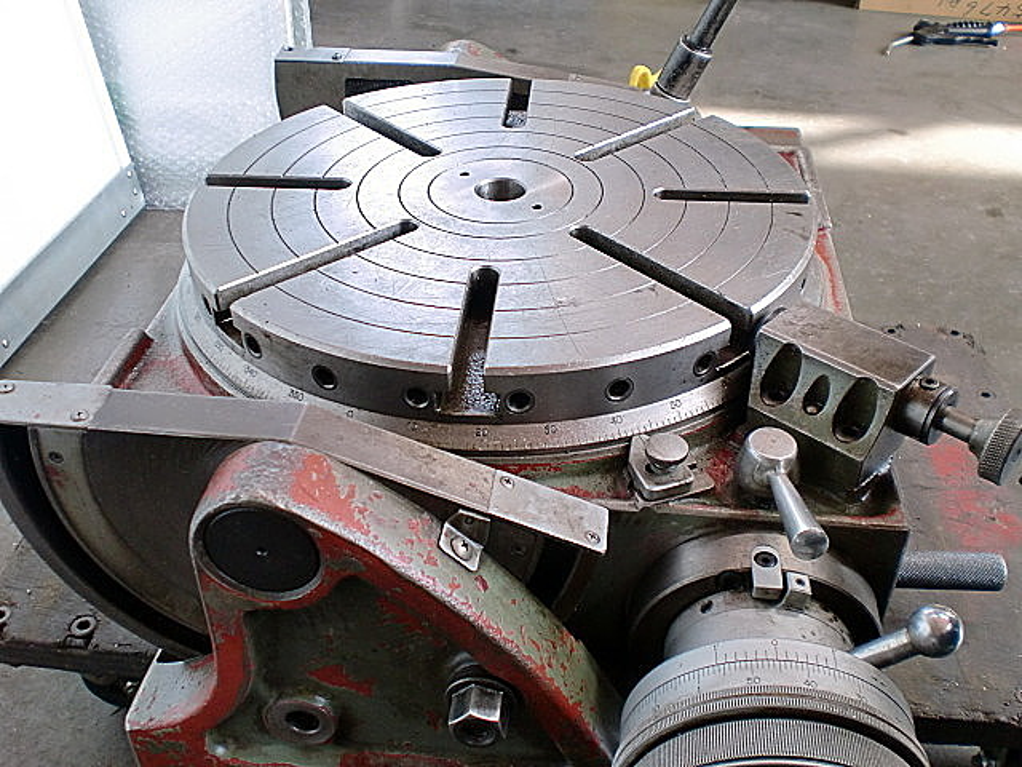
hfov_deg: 52.6
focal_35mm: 35
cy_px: 384
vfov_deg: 40.7
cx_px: 511
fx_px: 1033
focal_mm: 6.3
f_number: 3.1
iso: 100
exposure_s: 1/60
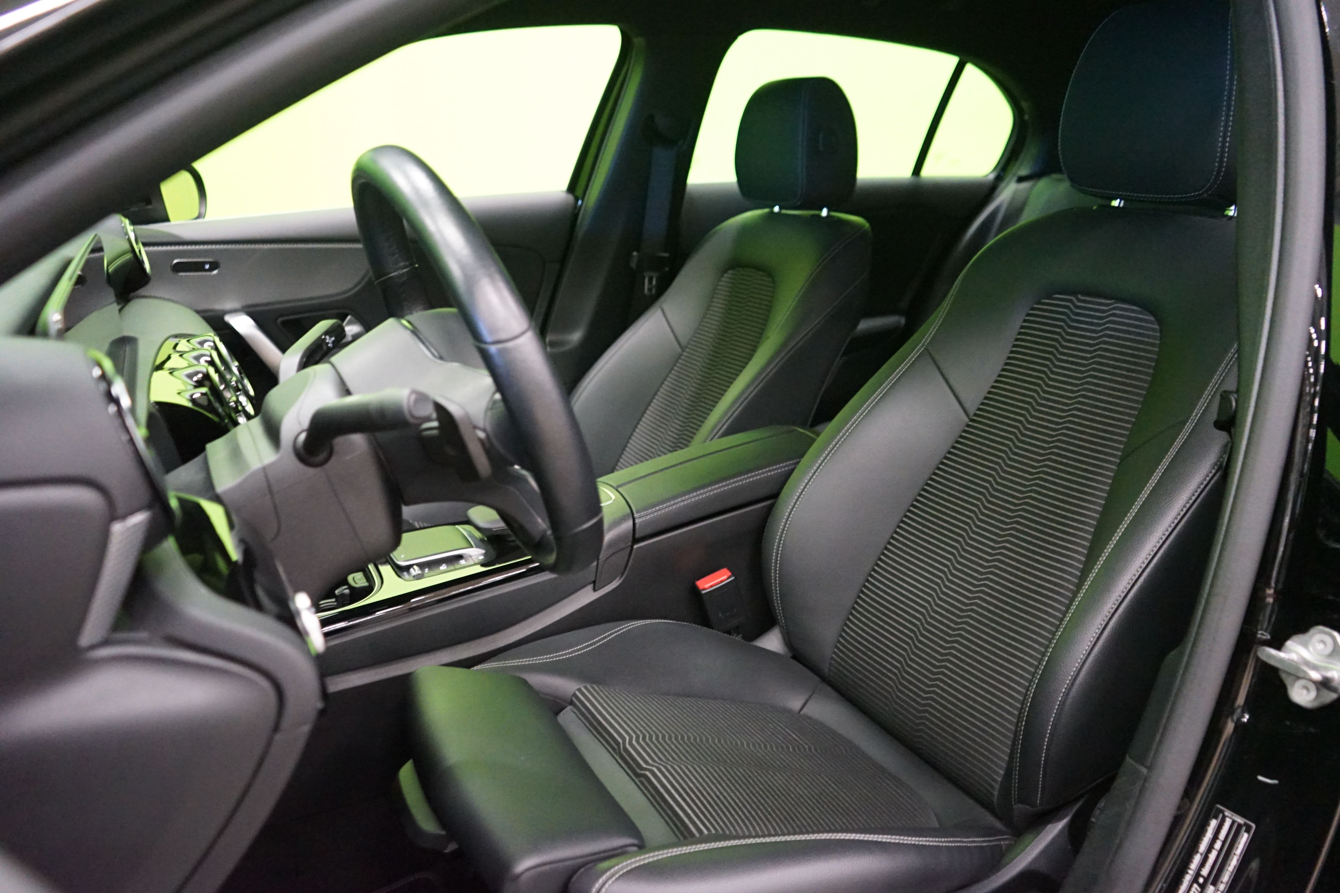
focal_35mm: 28
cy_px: 446
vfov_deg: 46.4
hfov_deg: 65.5
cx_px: 670
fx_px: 1042
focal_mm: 28
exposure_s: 1/25
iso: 6400
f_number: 3.5
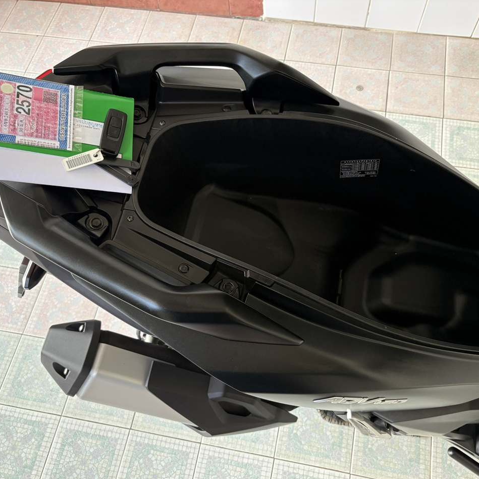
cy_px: 241
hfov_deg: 52.5
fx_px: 485
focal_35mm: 31
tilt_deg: -63.6
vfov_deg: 52.5
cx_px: 254
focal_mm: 5.96
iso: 125
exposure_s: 1/86
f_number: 1.6
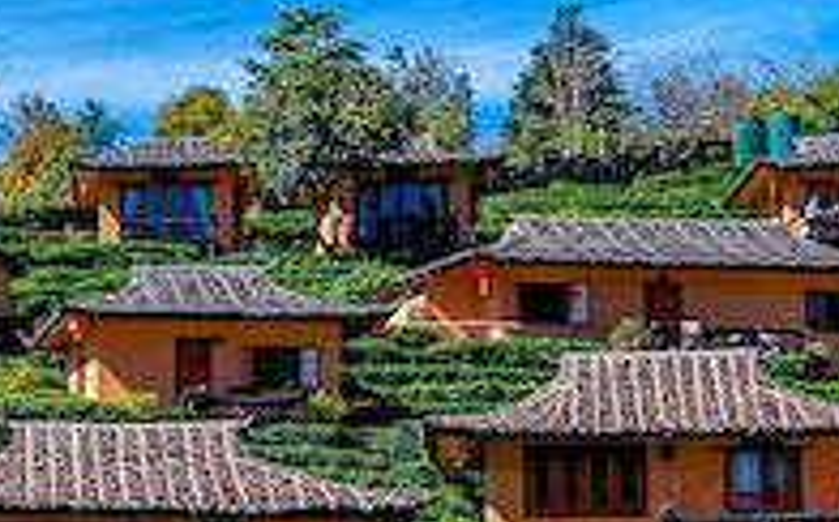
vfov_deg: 10.1
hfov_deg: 14.2
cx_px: -719
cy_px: 518
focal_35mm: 129
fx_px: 2946
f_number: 8
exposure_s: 1/500
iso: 200
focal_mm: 31
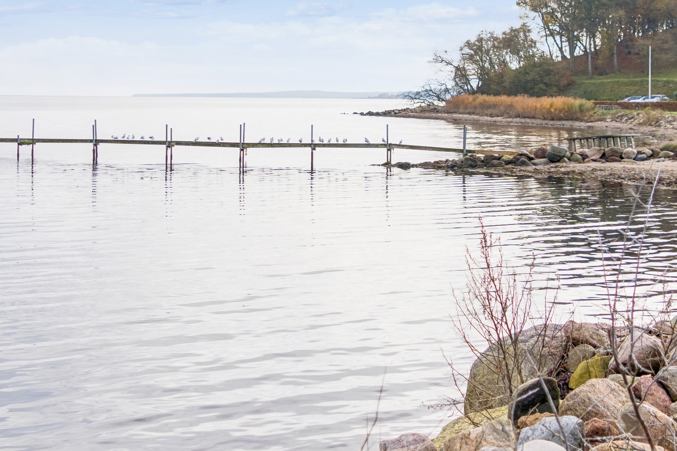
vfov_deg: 20.3
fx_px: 1241
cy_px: 66
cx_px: 254
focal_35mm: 66
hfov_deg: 30.4
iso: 200
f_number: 4
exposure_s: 1/640
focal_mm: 24
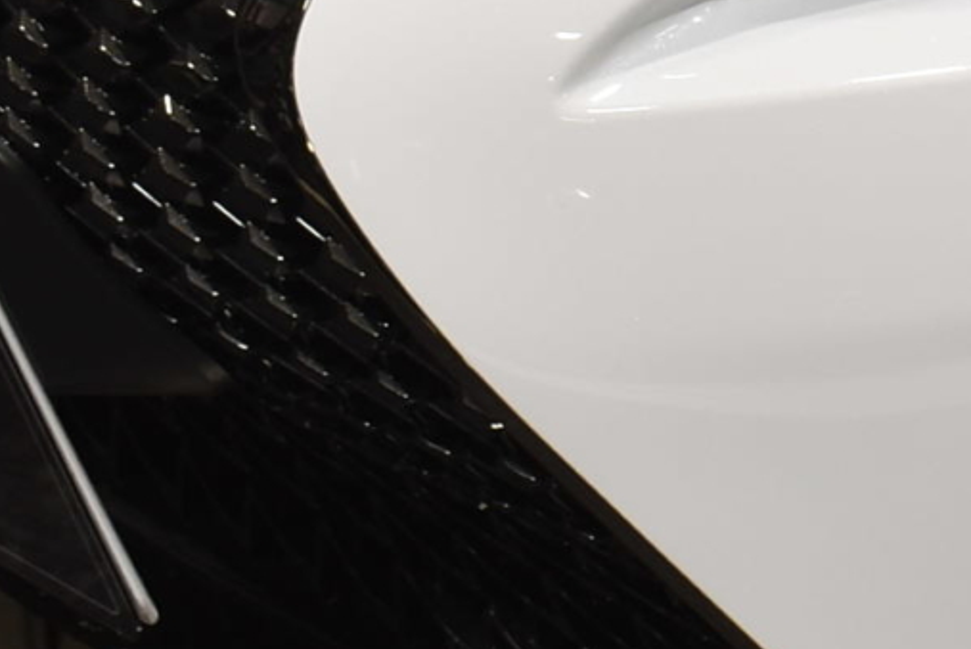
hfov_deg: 9.2
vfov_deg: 6.7
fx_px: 5521
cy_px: 173
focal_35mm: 205
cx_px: 2199
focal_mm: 27
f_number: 8
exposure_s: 1/40
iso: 450
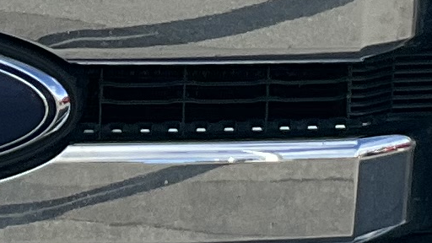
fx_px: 2852
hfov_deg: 8.6
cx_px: -38
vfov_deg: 4.8
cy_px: -121
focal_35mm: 249
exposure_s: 1/978
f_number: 1.8
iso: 25
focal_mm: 3
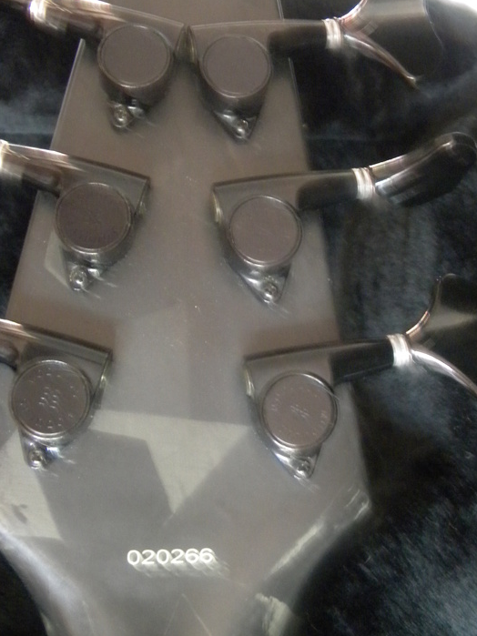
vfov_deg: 45.7
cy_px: 354
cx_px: 246
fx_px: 754
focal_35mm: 41
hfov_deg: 35.1
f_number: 3.5
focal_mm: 5
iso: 400
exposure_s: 1/4.1
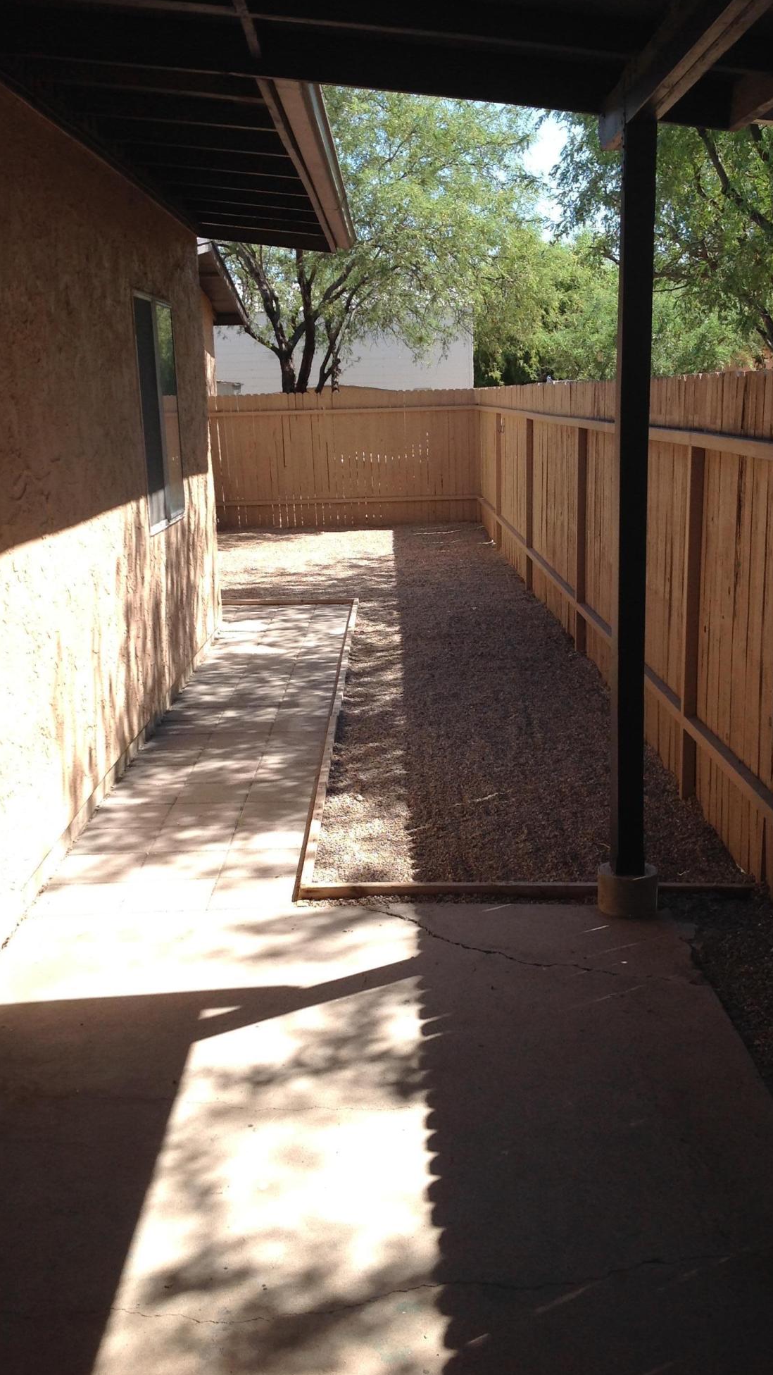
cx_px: 388
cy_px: 700
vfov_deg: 51.6
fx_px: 1421
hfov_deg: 30.4
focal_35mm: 39
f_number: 2.4
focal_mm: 4.28
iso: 50
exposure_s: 1/687
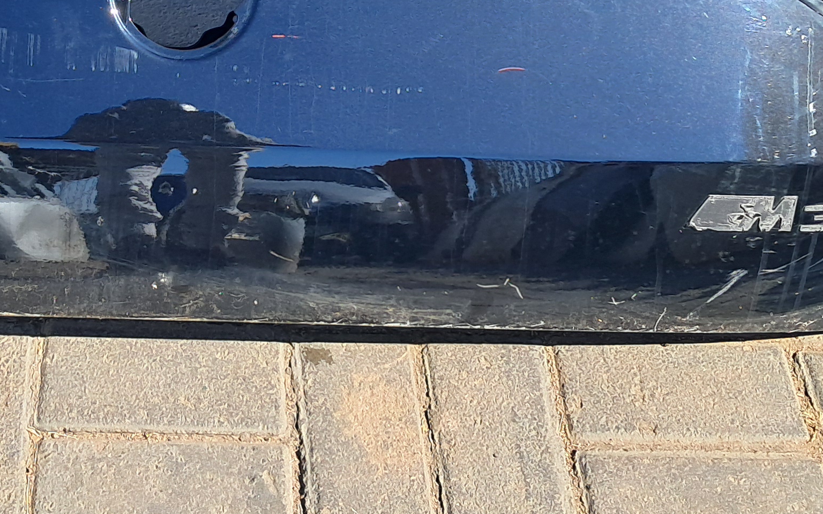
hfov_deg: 26.7
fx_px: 1705
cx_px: 191
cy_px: -2
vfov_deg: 16.8
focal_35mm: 76
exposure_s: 1/499
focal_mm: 4
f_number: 1.8
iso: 50
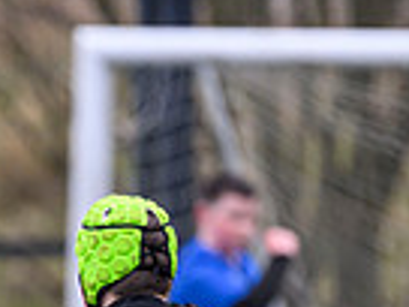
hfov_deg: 1.1
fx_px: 20724
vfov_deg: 0.8
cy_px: 506
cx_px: -366
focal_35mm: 1754
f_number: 3.5
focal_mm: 400
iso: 500
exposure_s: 1/1600
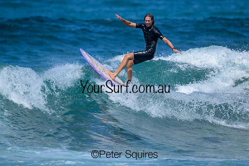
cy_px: 92
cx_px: 127
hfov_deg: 2.2
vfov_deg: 1.4
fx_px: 6600
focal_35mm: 954
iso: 360
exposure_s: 1/2500
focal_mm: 800
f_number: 6.3
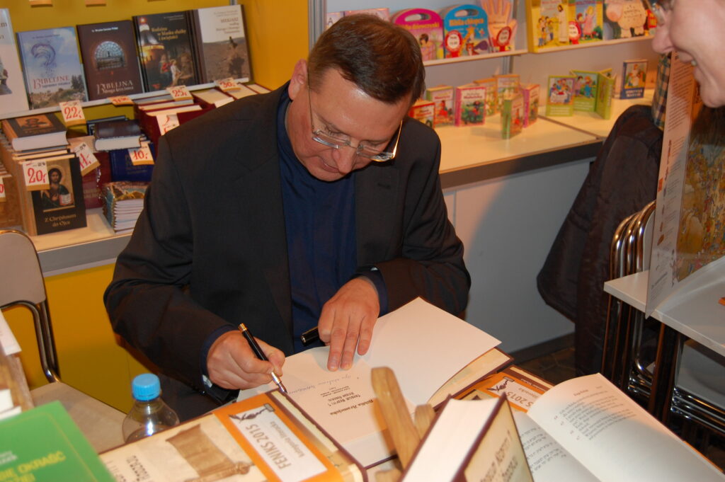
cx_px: 362
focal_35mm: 45
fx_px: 905
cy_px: 241
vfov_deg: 29.8
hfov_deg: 43.6
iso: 400
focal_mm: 30
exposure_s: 1/60
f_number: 4.2
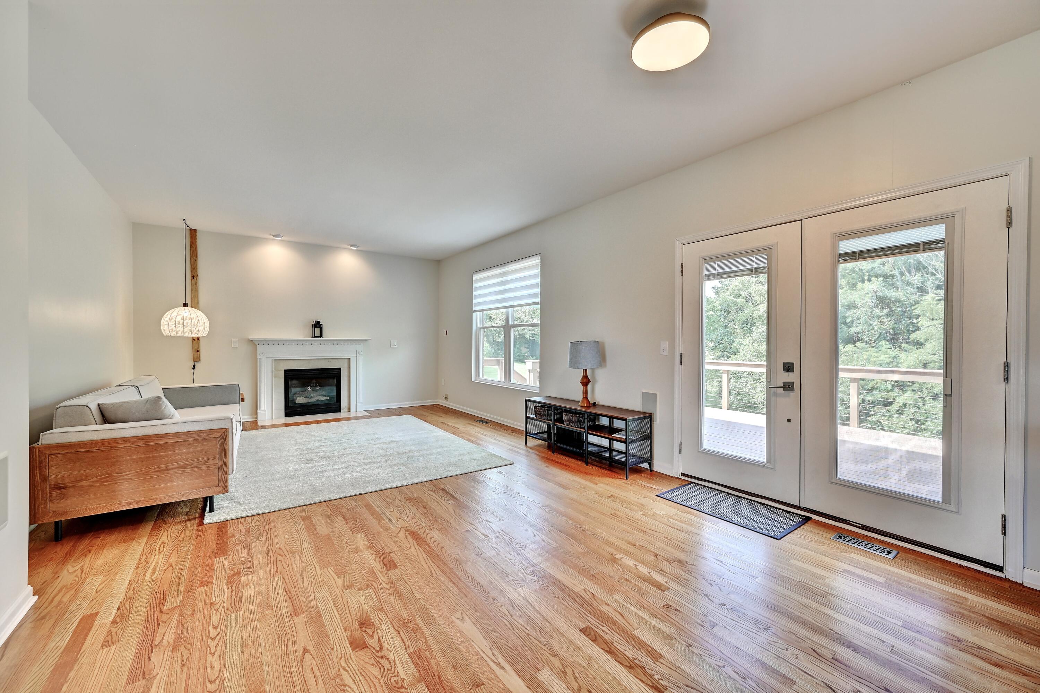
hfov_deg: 104.3
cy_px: 346
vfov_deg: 81.2
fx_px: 404
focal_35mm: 14
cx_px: 520
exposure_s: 1/10
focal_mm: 14
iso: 320
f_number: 8
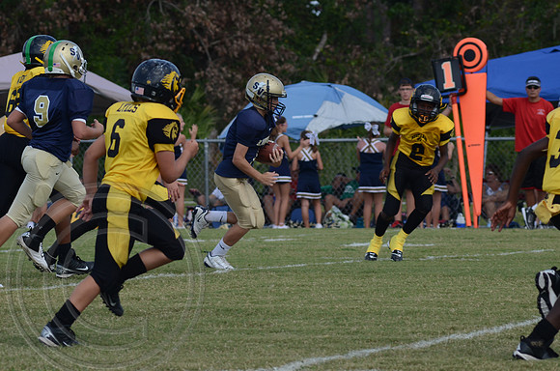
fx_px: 4656
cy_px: 186
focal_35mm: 300
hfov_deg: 6.9
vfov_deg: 4.6
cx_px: 280
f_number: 8
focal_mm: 200
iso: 400
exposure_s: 1/800
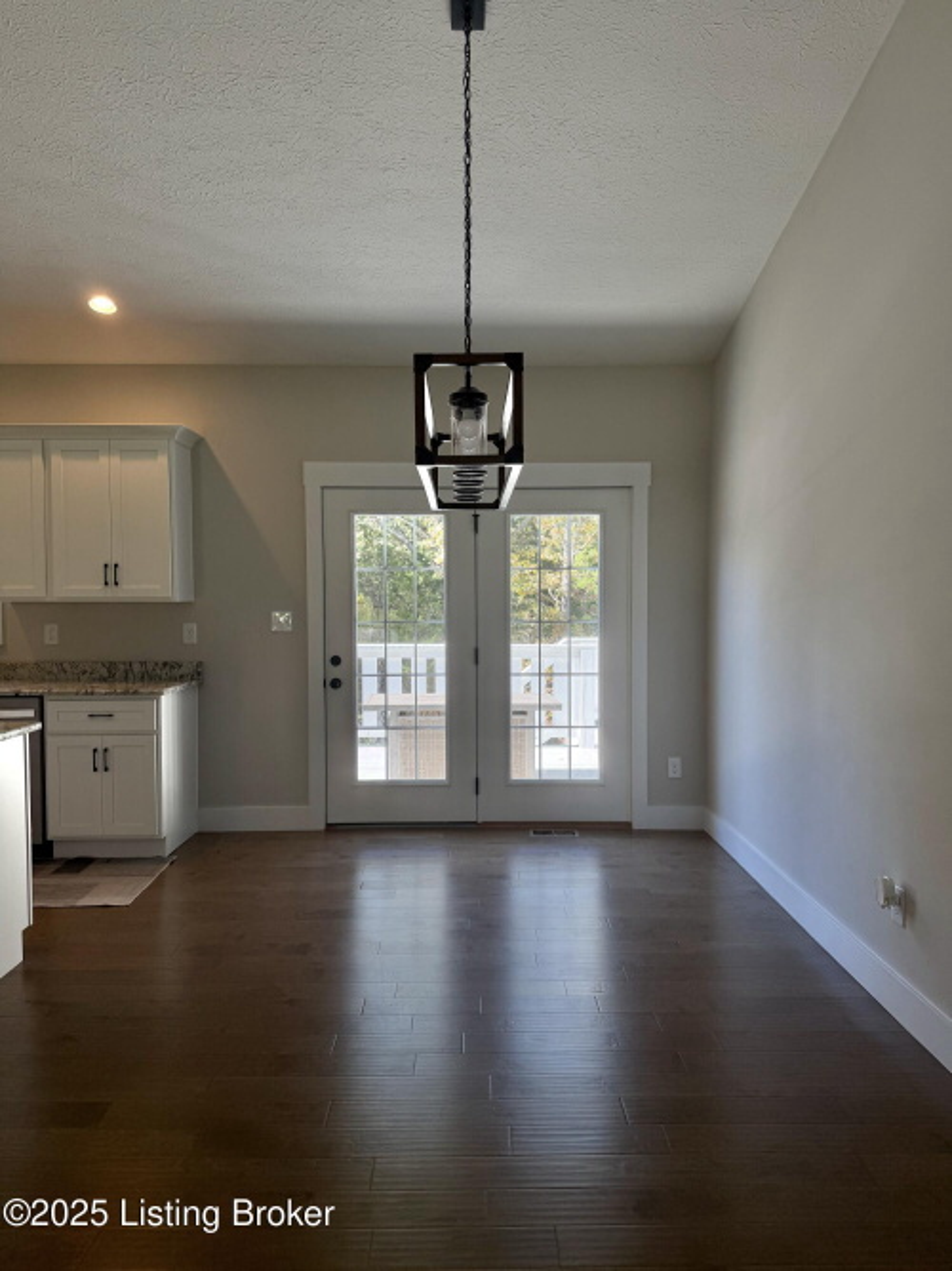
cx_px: 476
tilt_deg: -2.5
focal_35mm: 24
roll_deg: -0.1
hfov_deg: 56.8
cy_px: 636
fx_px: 880
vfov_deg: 71.6
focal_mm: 6.76
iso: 80
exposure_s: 1/370
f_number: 1.78
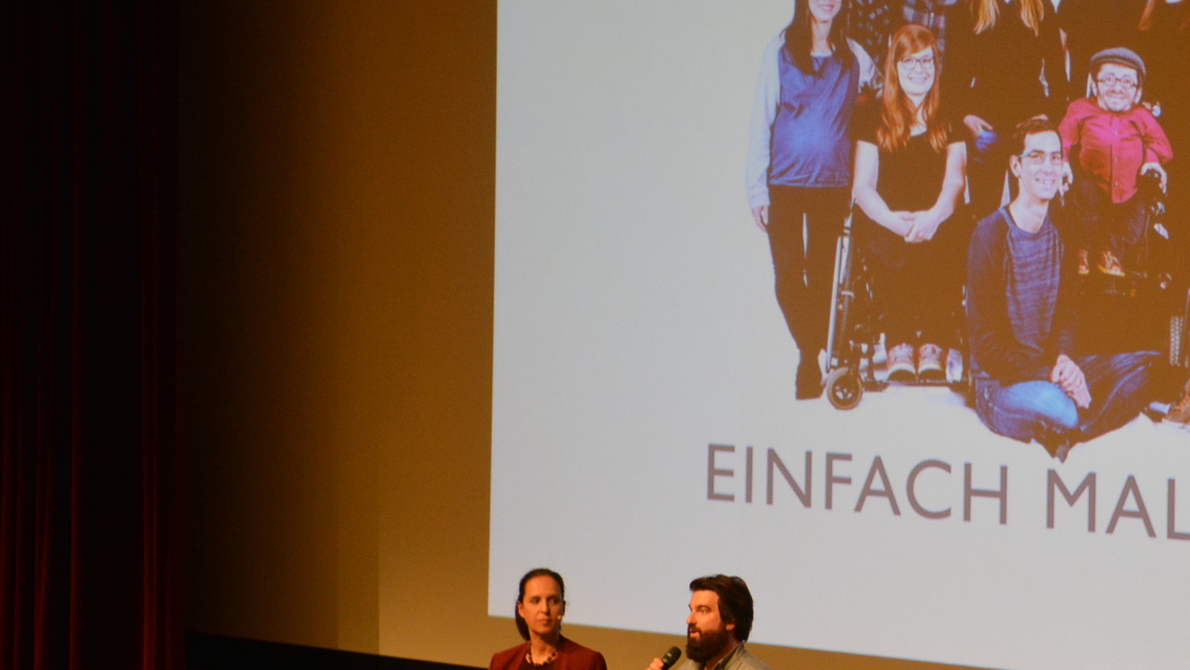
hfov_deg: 13.6
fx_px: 4955
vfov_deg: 7.7
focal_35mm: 157
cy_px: 446
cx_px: 1055
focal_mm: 50
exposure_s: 1/30
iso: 1100
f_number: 4.8
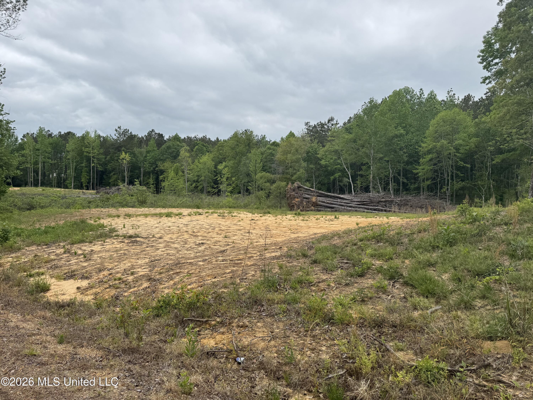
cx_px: 266
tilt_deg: -2.4
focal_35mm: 24
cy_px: 200
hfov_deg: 71.6
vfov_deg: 56.8
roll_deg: -1.0
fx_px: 370
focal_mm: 6.76
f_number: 1.78
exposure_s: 1/3413
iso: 80
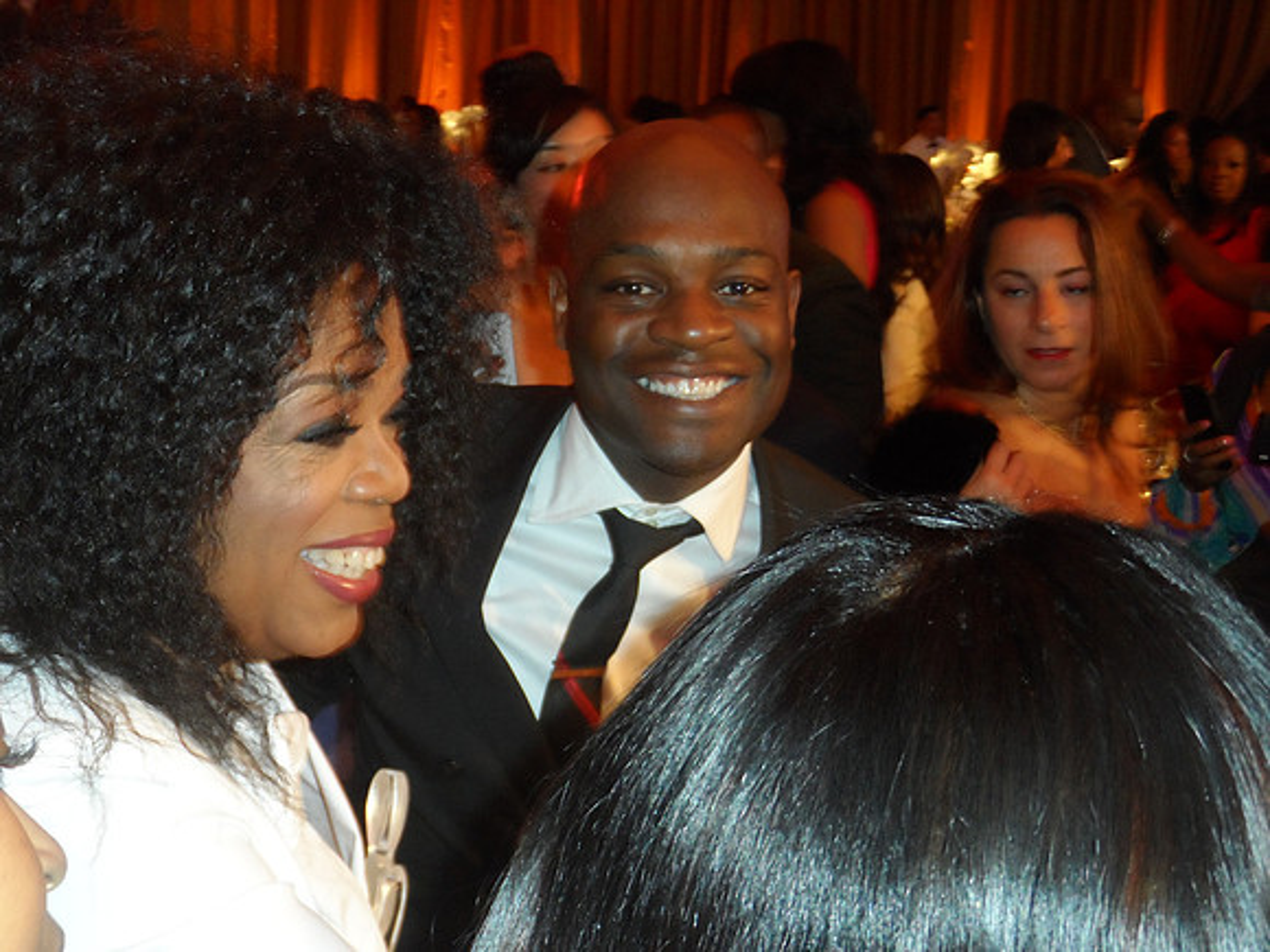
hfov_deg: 36.2
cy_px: 476
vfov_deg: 27.5
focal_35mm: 53
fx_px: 1944
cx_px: 635
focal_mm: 8.7
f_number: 4
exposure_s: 1/15
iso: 400
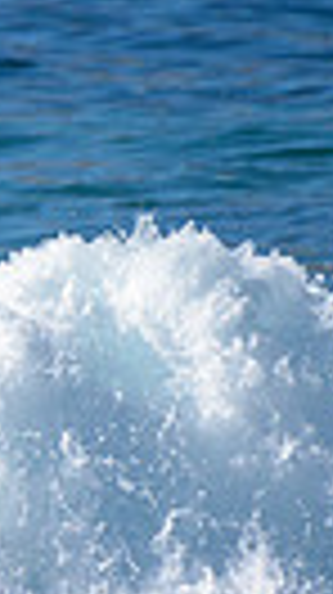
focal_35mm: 2821
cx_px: -859
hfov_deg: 0.4
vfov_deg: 0.8
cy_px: 437
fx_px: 44396
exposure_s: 1/2000
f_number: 5.6
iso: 160
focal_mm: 500
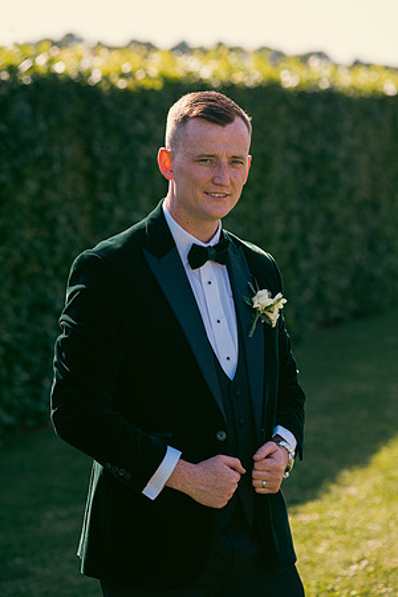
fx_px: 1741
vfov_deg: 19.5
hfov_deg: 13.0
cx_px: 199
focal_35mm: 105
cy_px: 298
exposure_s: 1/1000
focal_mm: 105
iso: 200
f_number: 3.5
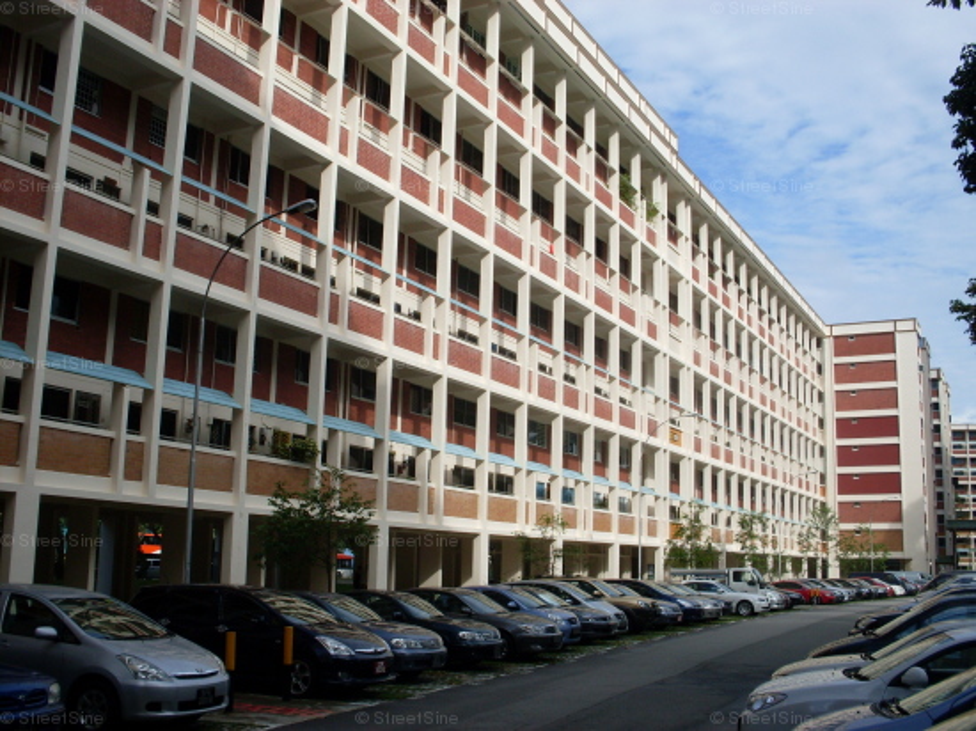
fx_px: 1071
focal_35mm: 38
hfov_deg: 49.0
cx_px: 488
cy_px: 366
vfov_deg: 37.7
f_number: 8.4
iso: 80
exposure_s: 1/180
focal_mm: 6.3
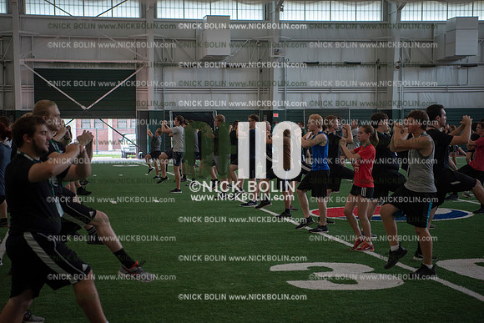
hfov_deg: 28.8
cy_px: 162
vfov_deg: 19.5
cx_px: 242
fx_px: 941
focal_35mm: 70
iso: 640
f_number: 3.2
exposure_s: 1/320
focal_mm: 70
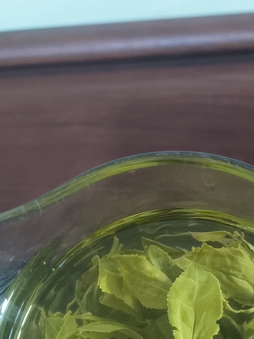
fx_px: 538
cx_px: 167
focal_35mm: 55
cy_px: 268
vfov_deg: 34.0
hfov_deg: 26.4
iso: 1360
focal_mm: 4.71
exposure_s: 1/50
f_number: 1.79
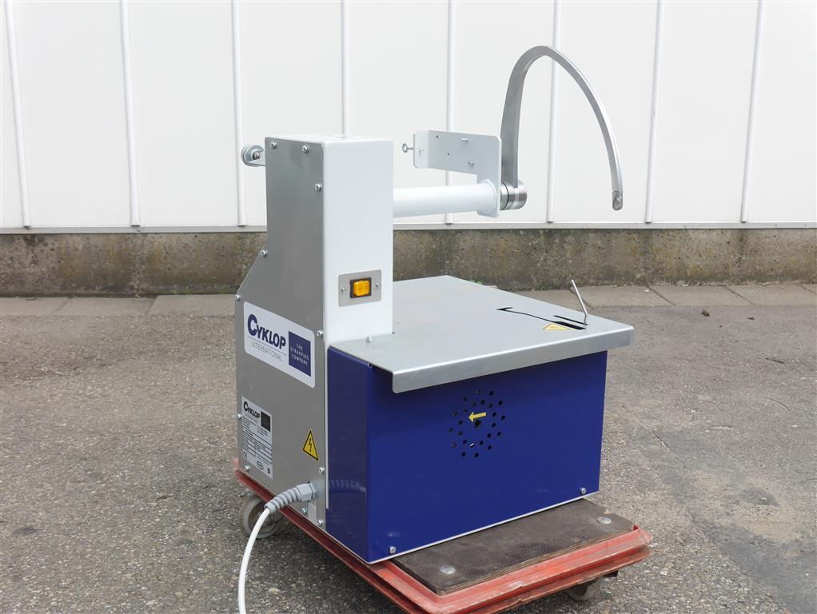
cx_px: 408
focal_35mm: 42
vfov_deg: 34.4
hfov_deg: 44.8
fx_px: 992
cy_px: 307
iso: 160
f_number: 7.1
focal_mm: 21
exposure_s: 1/250
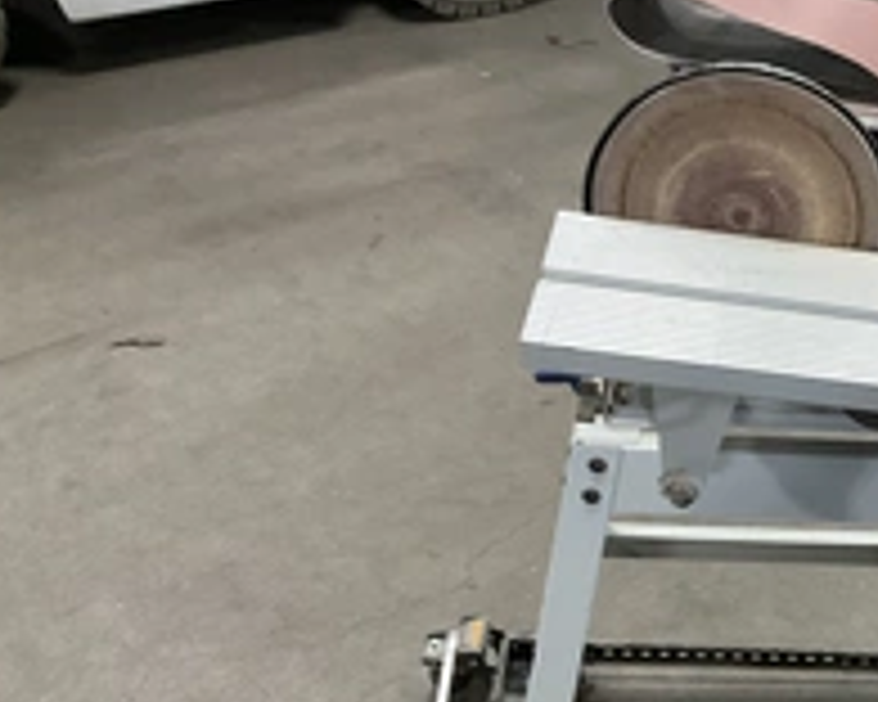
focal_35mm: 58
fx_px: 1507
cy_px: 531
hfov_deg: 30.3
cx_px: 869
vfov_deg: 25.9
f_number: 1.8
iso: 320
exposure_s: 1/40
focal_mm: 3
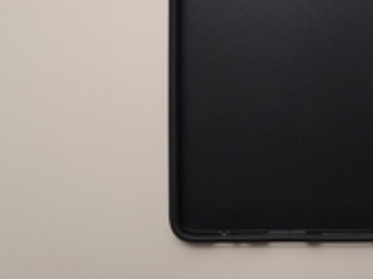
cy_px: -17
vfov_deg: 23.8
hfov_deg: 32.5
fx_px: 625
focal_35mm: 58
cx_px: 288
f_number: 1.8
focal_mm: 5.4
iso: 50
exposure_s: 1/60
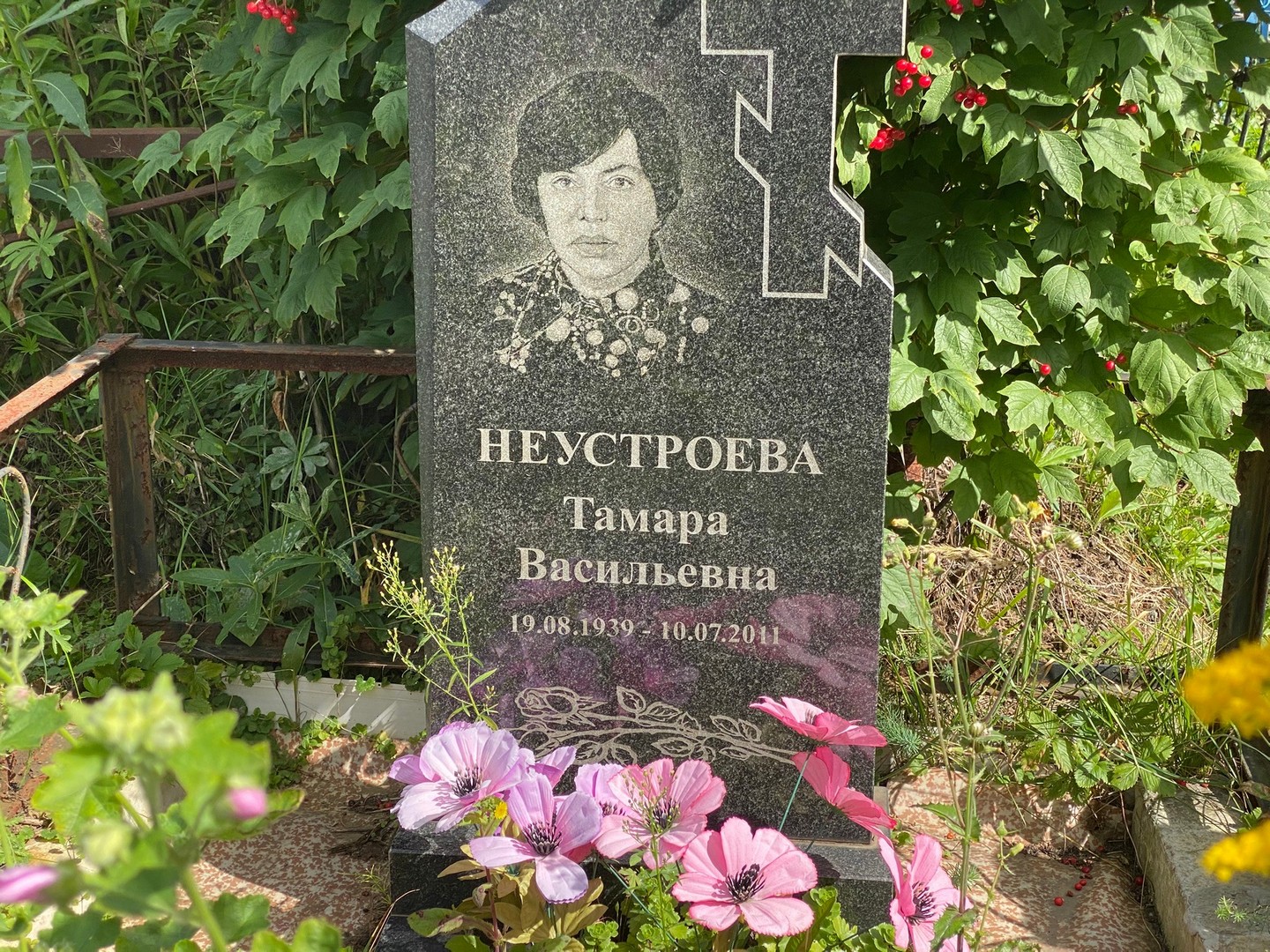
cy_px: 476
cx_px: 635
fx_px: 1908
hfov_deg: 36.8
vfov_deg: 28.0
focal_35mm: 52
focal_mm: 6
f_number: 2
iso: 20
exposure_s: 1/727
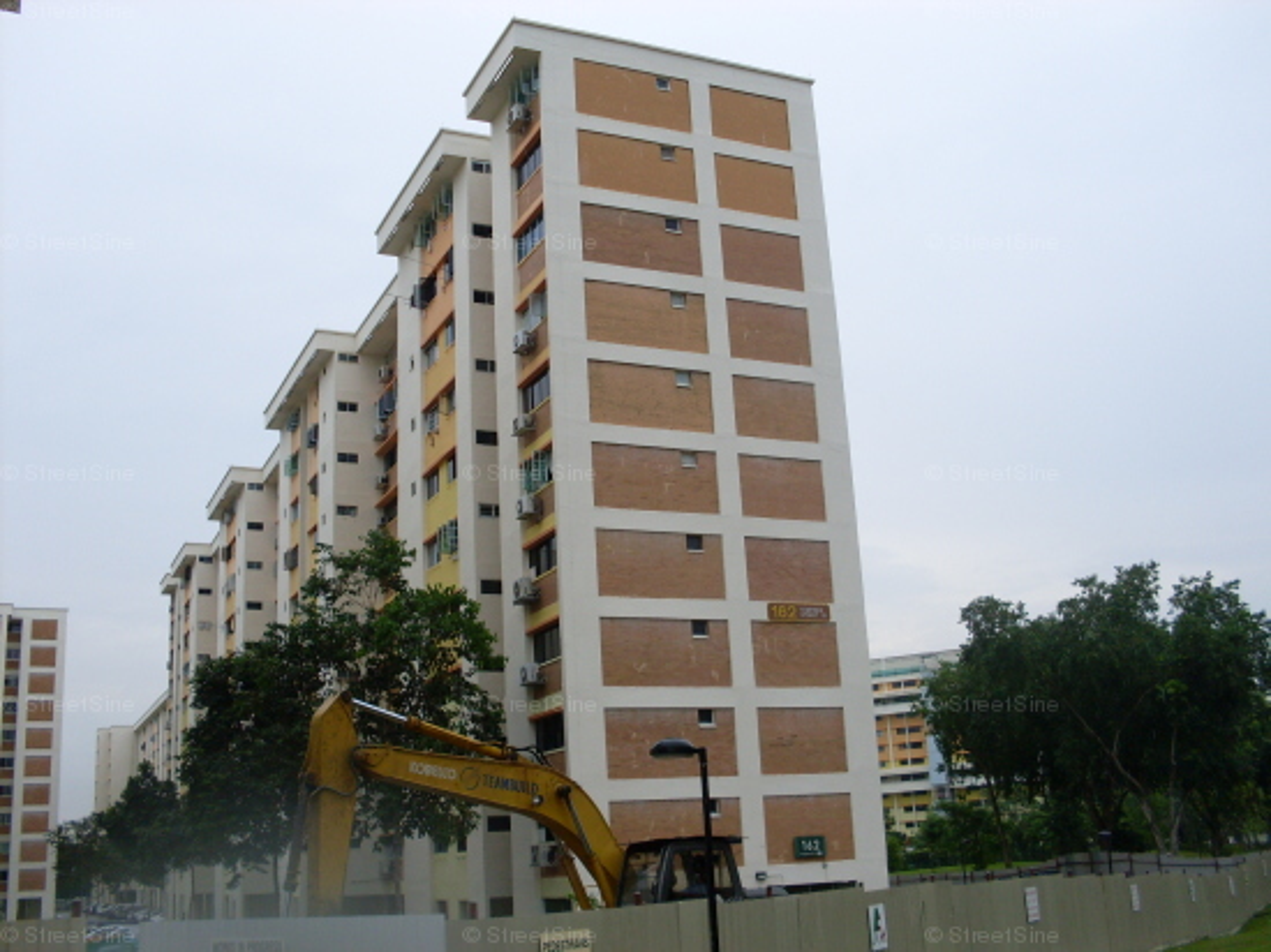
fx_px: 1395
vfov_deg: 37.7
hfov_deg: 49.0
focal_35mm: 38
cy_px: 476
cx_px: 636
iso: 80
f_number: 2.8
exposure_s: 1/500
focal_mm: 6.3
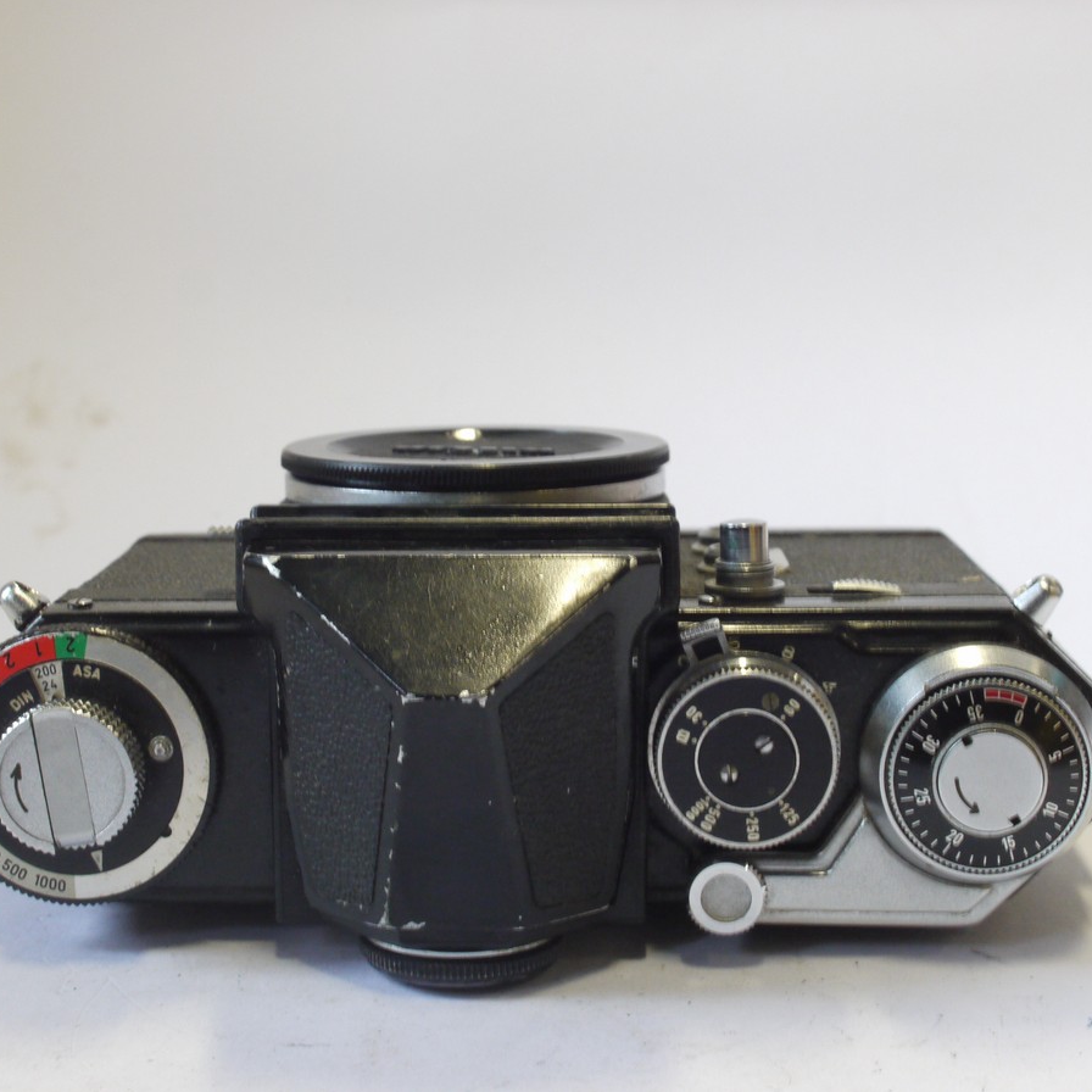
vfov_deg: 24.3
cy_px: 545
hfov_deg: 24.3
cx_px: 519
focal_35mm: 71
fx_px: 2534
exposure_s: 1/20
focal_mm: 30
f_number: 10
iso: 800
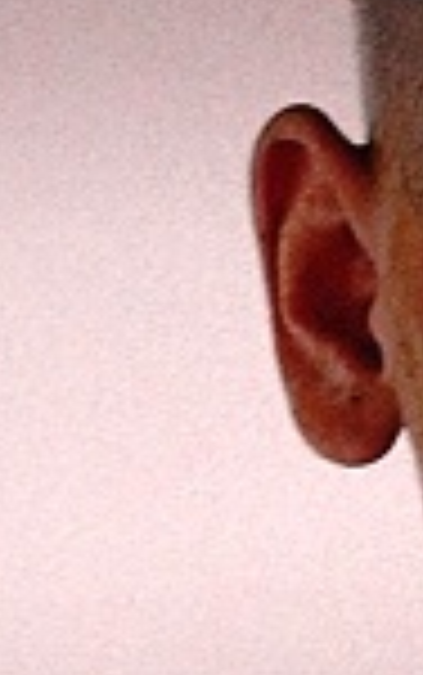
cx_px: 790
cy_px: 850
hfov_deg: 1.0
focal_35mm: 1304
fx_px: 24006
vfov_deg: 1.6
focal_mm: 150
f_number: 8
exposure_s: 1/60
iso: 640
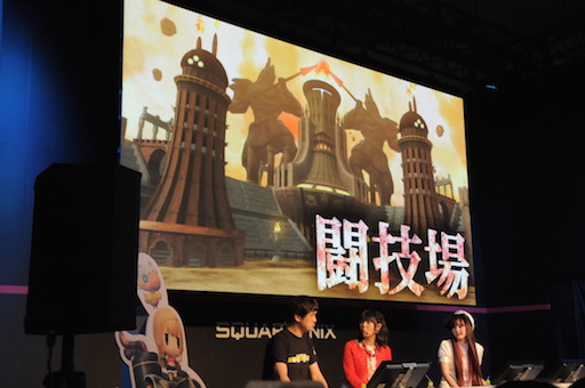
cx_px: 292
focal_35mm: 46
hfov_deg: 42.4
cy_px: 194
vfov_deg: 28.9
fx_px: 755
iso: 1600
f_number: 11
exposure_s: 1/60
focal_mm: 31
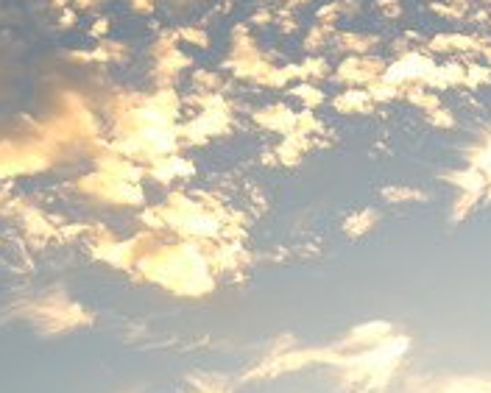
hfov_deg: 19.7
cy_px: 318
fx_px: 1396
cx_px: 96
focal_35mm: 96
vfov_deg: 15.9
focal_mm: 24
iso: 200
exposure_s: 1/60
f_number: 8
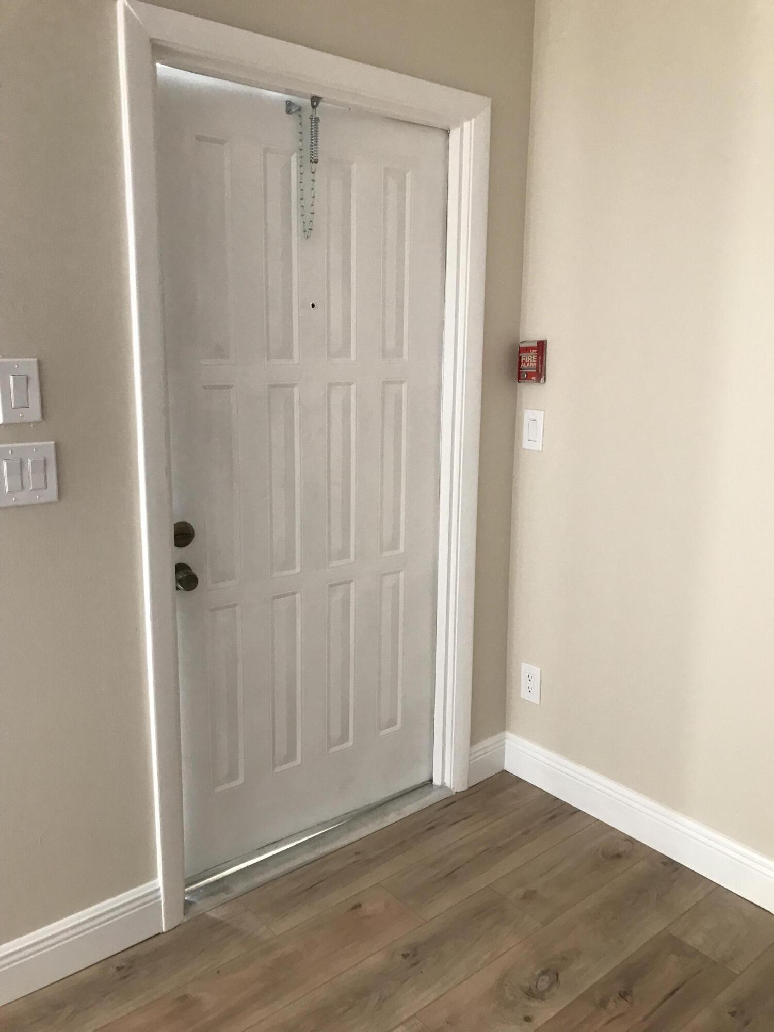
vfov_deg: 63.4
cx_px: 387
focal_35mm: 28
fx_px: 835
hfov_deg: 49.7
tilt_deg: -12.1
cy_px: 516
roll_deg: +0.7
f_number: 1.8
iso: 40
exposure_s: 1/24
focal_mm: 3.99
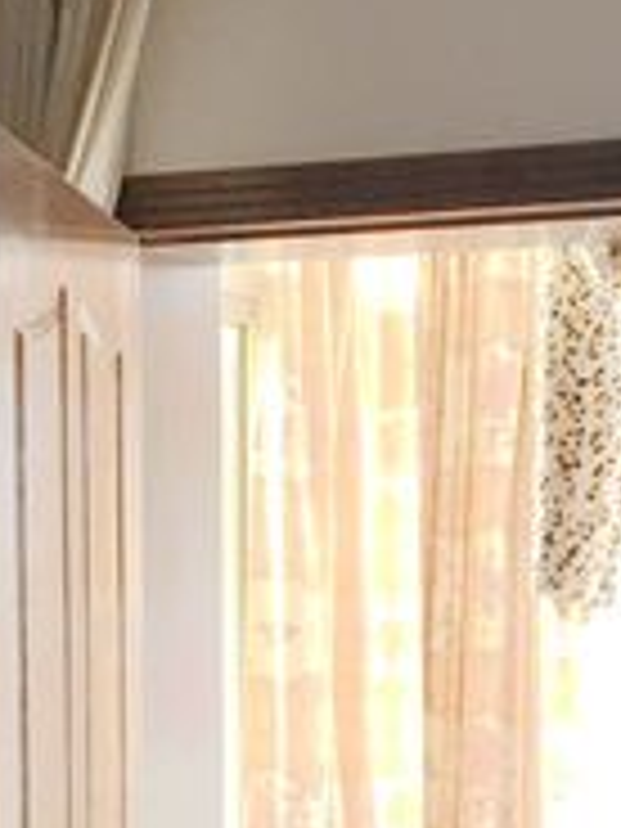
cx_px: 490
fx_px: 2512
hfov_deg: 14.0
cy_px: 898
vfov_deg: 18.1
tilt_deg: -4.1
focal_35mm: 105
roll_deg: -1.2
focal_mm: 4.15
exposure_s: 1/17
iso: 32
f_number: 2.2
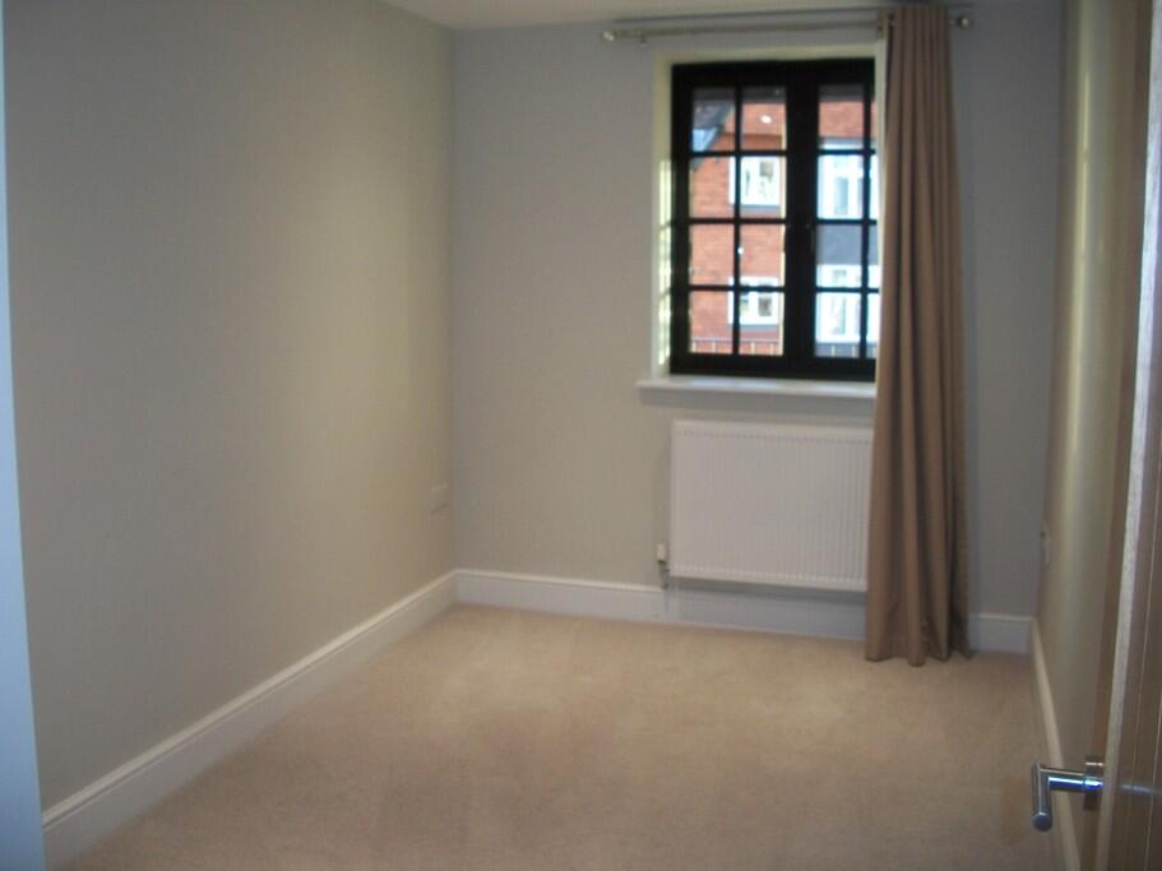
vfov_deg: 40.7
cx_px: 581
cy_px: 436
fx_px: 1175
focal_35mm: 35
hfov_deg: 52.6
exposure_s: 1/30
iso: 160
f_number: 3.1
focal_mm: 6.3
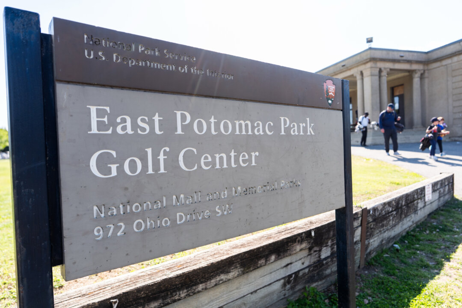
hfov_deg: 73.7
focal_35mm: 24
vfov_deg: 53.1
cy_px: 154
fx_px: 308
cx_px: 231
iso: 125
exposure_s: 1/1250
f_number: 2.8
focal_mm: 24
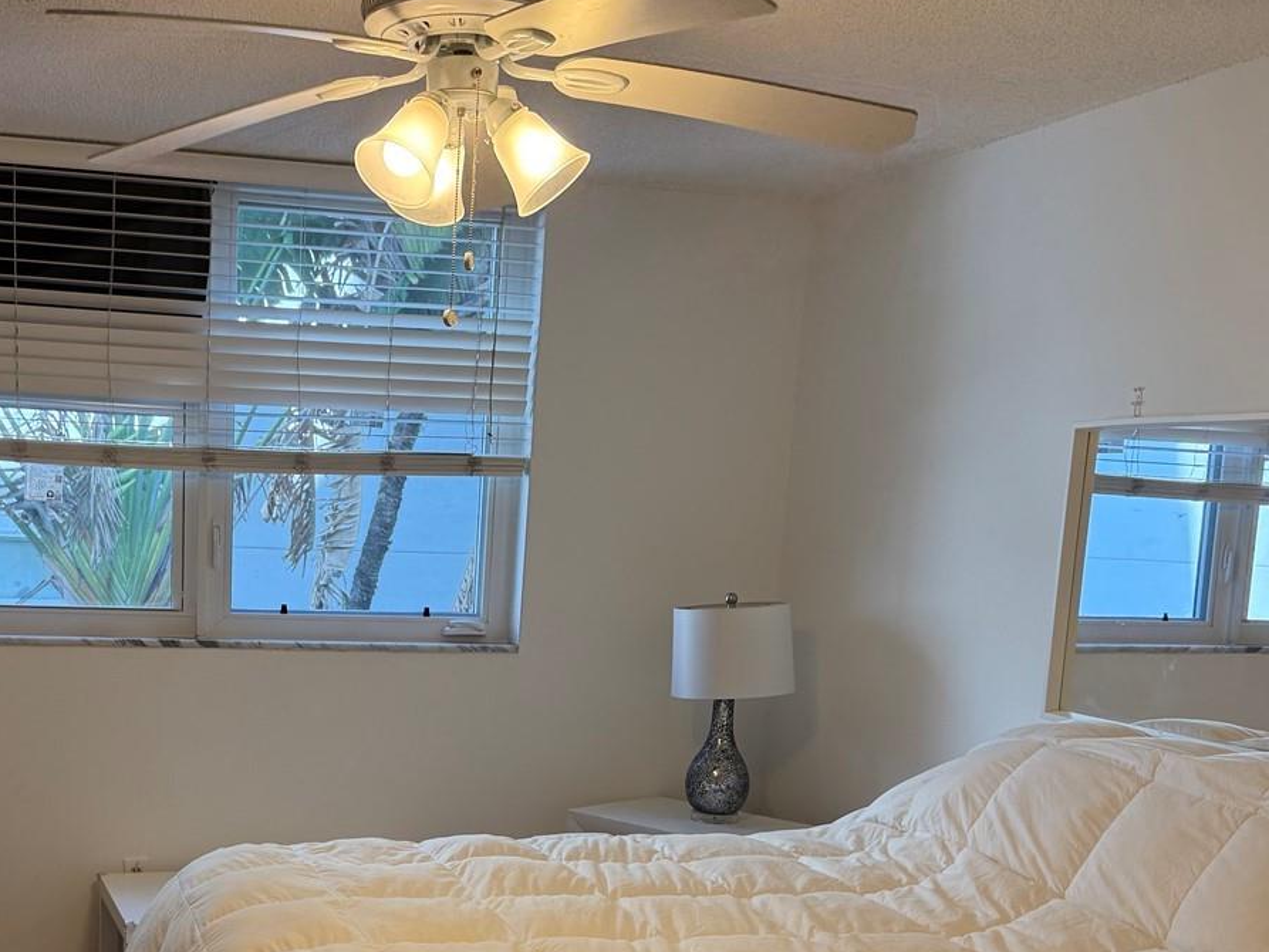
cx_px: 338
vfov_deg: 32.5
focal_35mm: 43
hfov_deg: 42.7
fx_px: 1577
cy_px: 784
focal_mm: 6.76
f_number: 1.78
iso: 160
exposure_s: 1/201
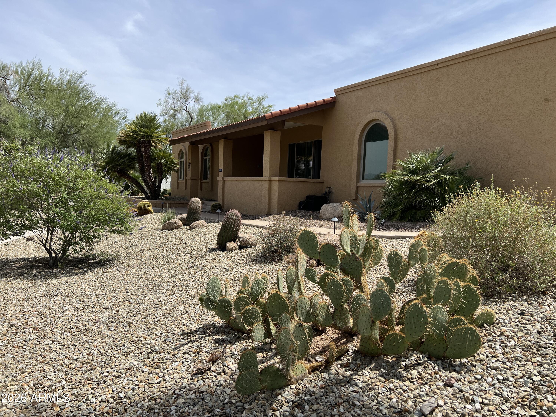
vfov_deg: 53.1
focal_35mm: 26
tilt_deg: -4.0
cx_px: 278
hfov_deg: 67.3
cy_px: 208
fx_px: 418
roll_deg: -2.2
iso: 50
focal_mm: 5.7
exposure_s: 1/4115
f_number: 1.5
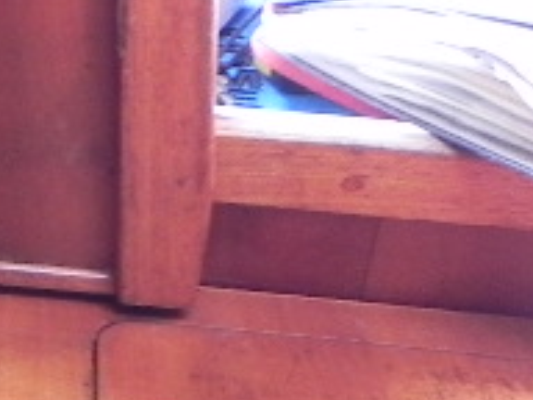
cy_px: 39
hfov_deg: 12.5
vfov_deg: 10.6
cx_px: -533
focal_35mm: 139
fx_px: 2140
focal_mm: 4.6
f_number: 2.8
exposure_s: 1/30
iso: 203
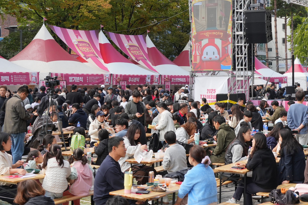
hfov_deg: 26.3
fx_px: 659
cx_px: 187
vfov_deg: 17.7
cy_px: 63
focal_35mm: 77
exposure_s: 1/200
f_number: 9
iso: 250
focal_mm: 40
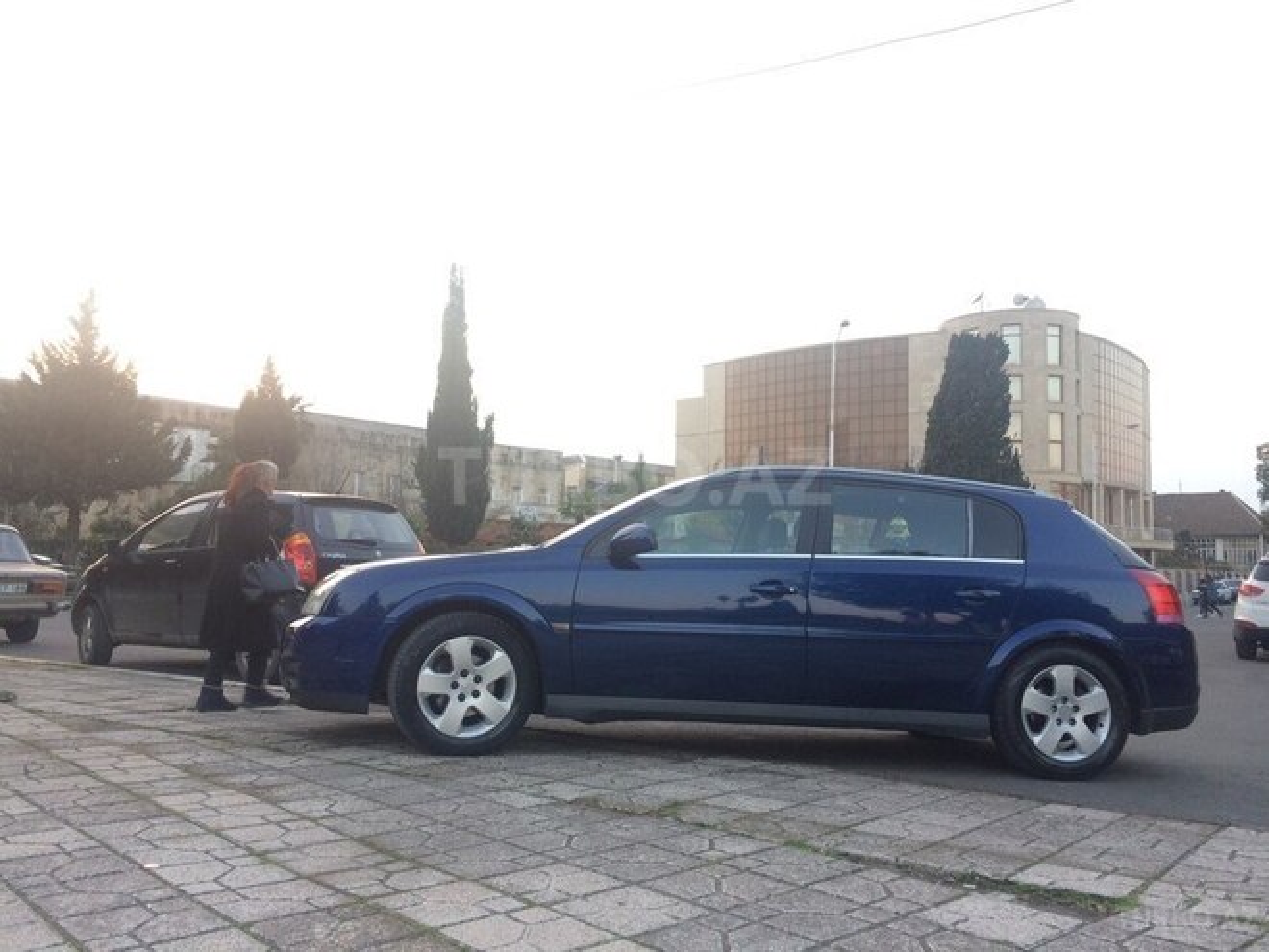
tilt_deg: +4.2
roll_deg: -0.9
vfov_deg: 48.2
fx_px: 1063
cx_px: 634
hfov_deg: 61.7
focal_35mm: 29
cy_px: 476
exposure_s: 1/100
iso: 64
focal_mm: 4.15
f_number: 2.2
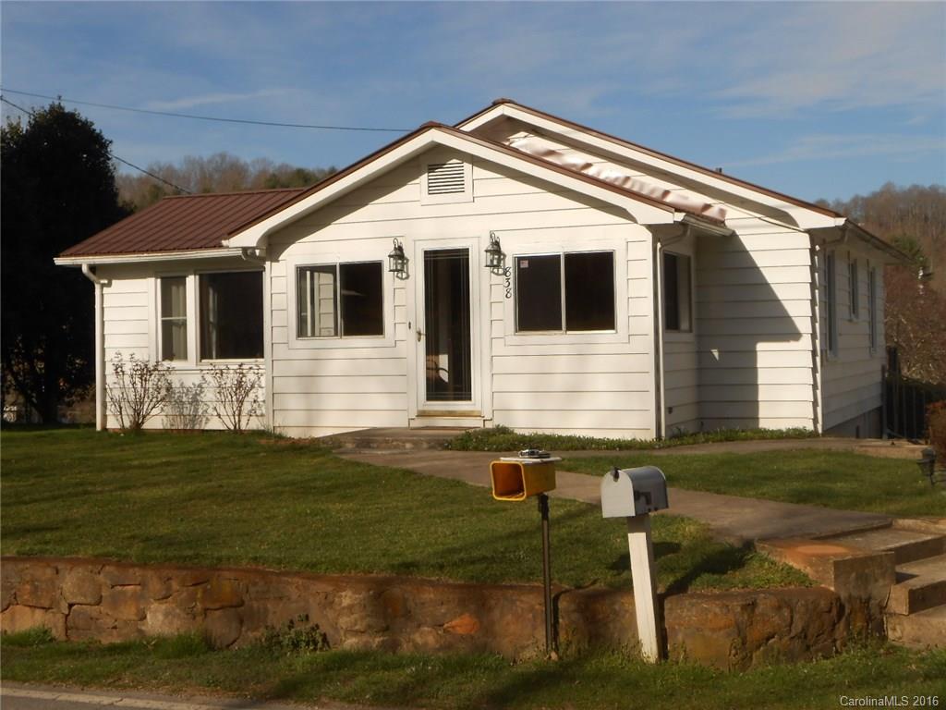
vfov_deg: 29.7
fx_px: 1339
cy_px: 355
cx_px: 473
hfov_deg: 38.9
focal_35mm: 49
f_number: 4.8
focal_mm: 8.8
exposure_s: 1/1000
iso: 80
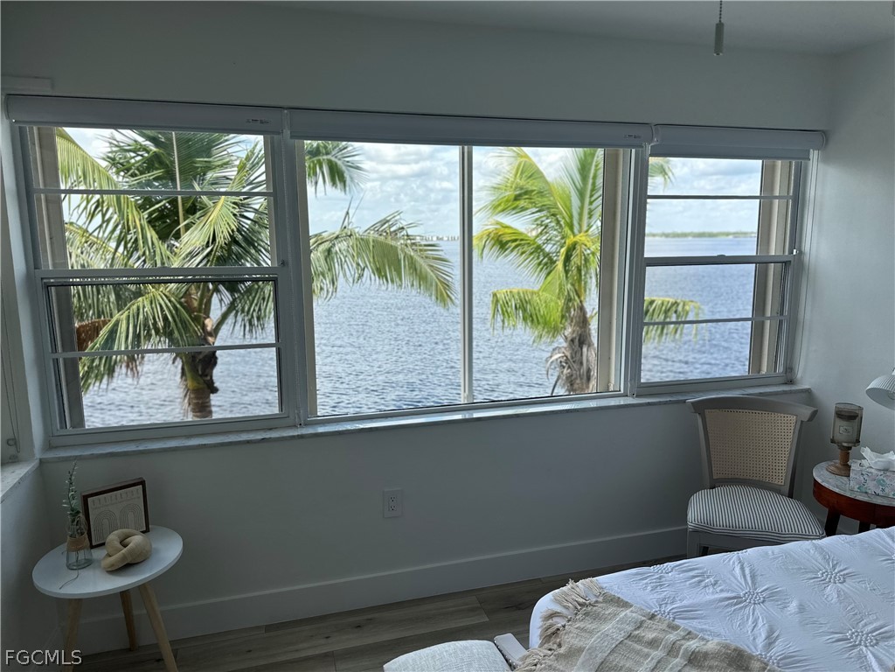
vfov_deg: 56.8
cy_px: 336
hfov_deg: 71.6
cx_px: 448
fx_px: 621
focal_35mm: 24
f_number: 1.78
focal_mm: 6.86
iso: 80
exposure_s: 1/1587
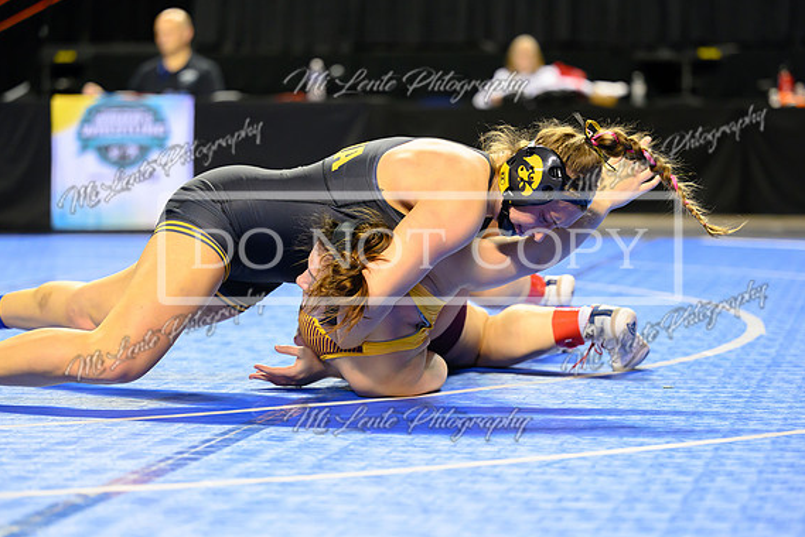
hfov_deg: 16.9
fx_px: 2707
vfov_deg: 11.3
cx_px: 375
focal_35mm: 121
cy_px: 280
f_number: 2.8
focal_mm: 110
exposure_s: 1/800
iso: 3200
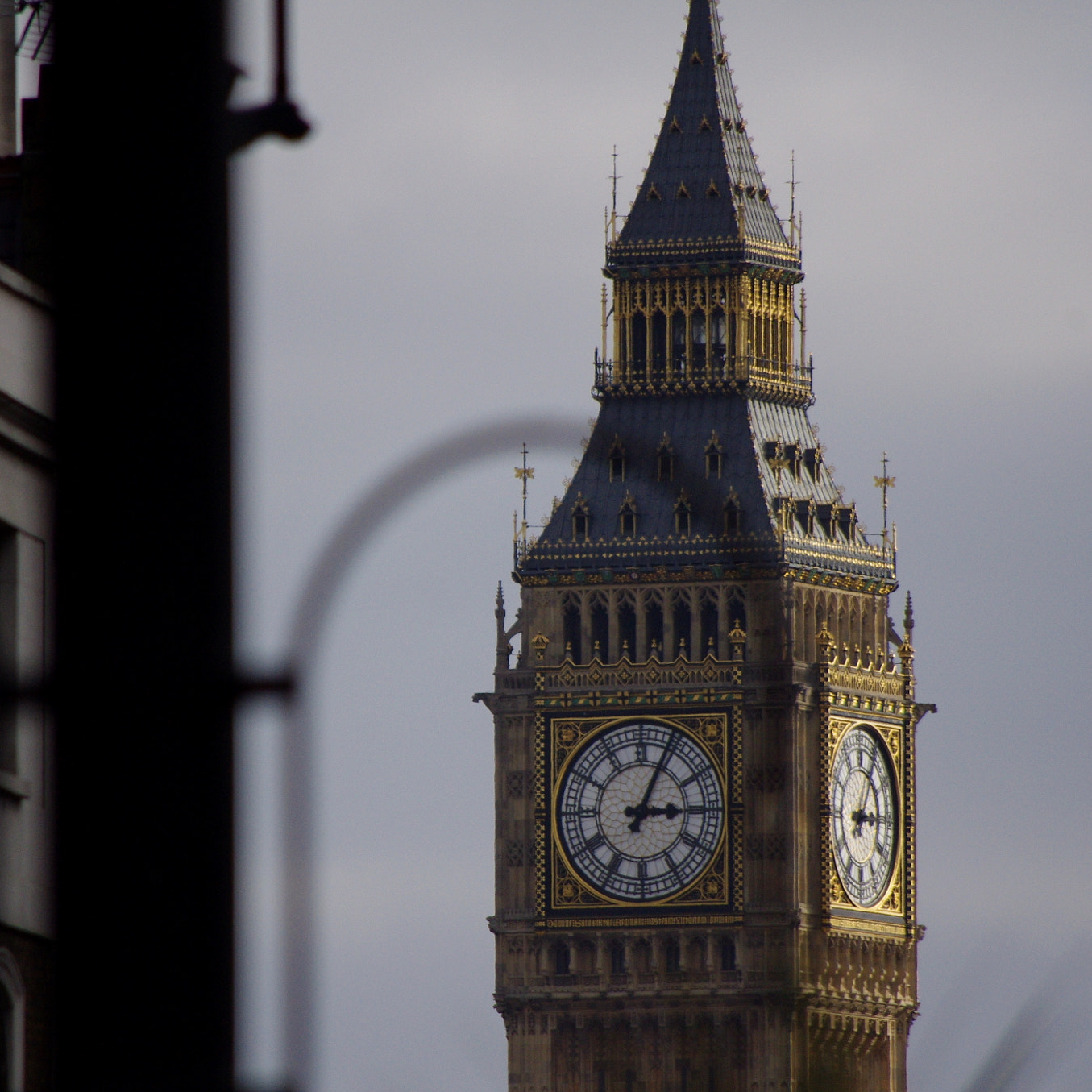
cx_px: 471
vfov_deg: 3.0
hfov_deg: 3.0
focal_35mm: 577
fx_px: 20593
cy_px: 546
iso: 800
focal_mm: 300
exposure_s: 1/3200
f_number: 5.8
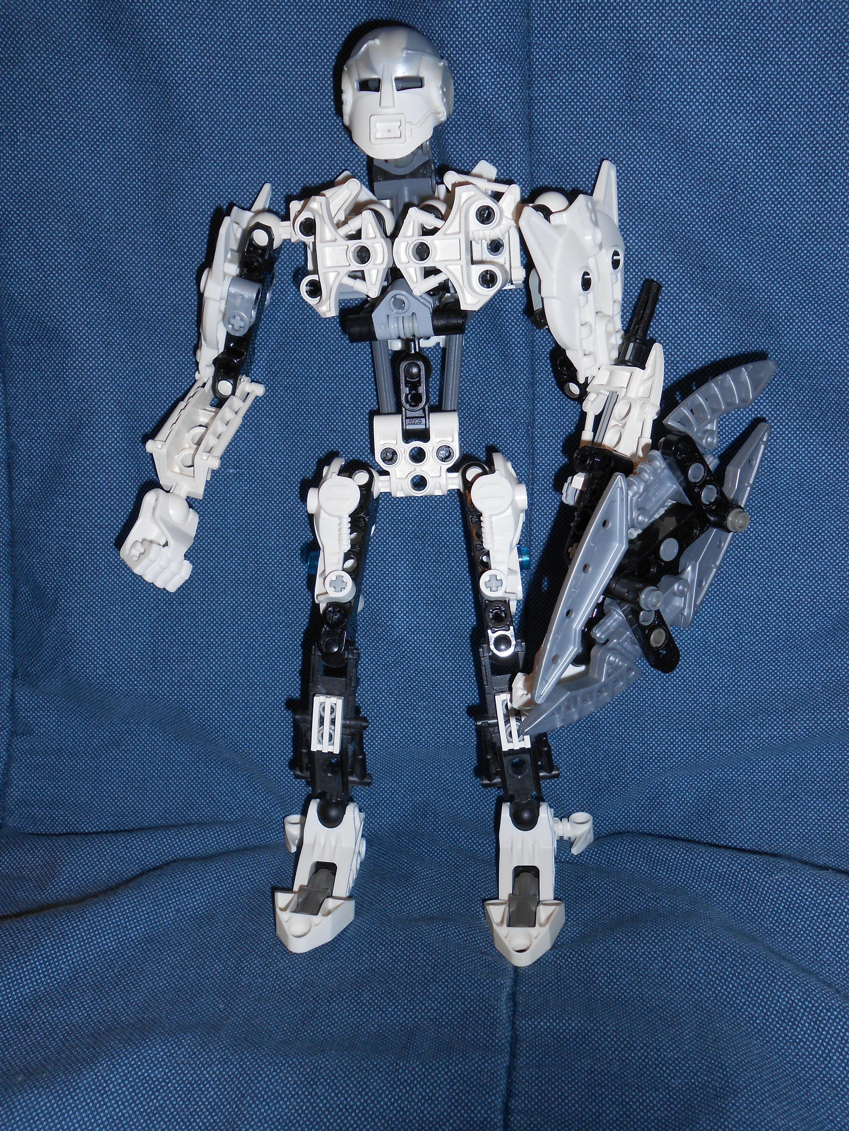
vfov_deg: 54.0
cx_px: 424
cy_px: 566
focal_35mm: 34
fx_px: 1112
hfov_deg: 41.8
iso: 80
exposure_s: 1/30
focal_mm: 6
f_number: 3.9
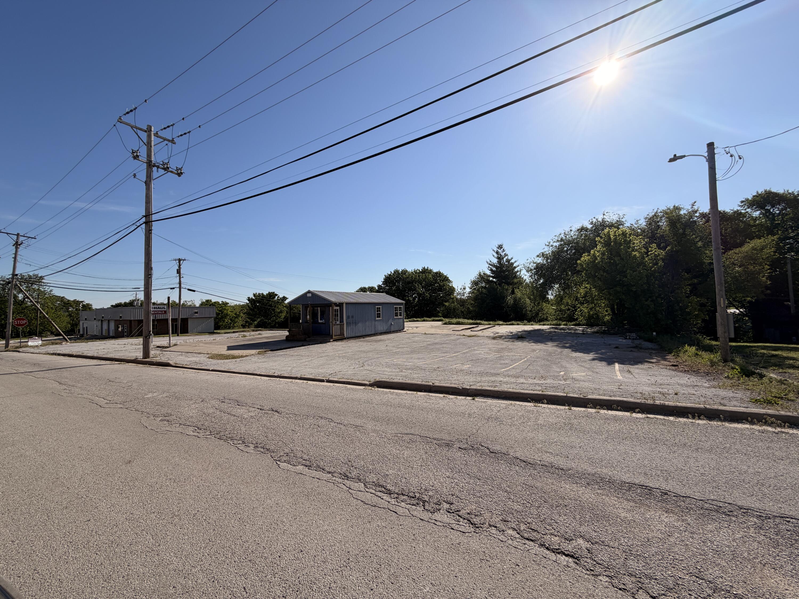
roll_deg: +1.4
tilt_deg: +1.7
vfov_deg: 85.7
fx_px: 323
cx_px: 400
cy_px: 300
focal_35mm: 14
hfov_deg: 102.1
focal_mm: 2.22
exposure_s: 1/1572
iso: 20
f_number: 2.2
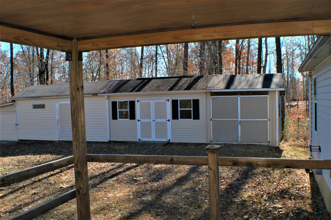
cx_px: 166
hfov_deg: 42.4
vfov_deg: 28.9
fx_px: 427
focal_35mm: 46
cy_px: 110
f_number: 8
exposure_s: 1/180
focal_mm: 31
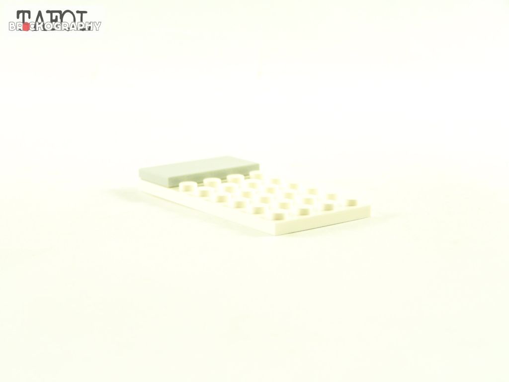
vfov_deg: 19.6
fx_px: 1103
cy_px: 191
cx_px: 254
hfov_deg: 26.0
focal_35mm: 75
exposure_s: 1/60
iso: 400
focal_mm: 12.4
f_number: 3.2
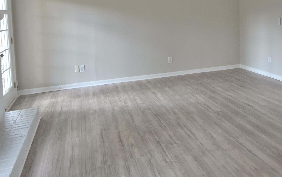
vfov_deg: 42.8
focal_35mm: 27
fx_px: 208
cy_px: 24
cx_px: 144
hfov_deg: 68.4
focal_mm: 10
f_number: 3.5
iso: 560
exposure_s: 1/125
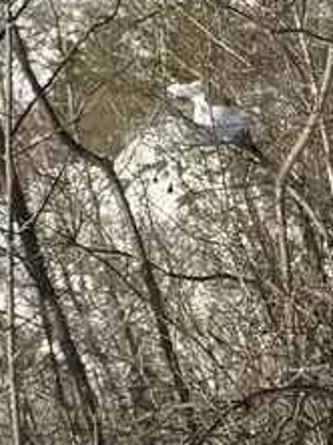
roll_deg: -0.7
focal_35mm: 173
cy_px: 146
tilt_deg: -6.8
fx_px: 2223
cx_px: 710
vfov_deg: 11.4
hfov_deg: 8.1
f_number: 1.78
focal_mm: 6.76
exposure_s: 1/4405
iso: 80
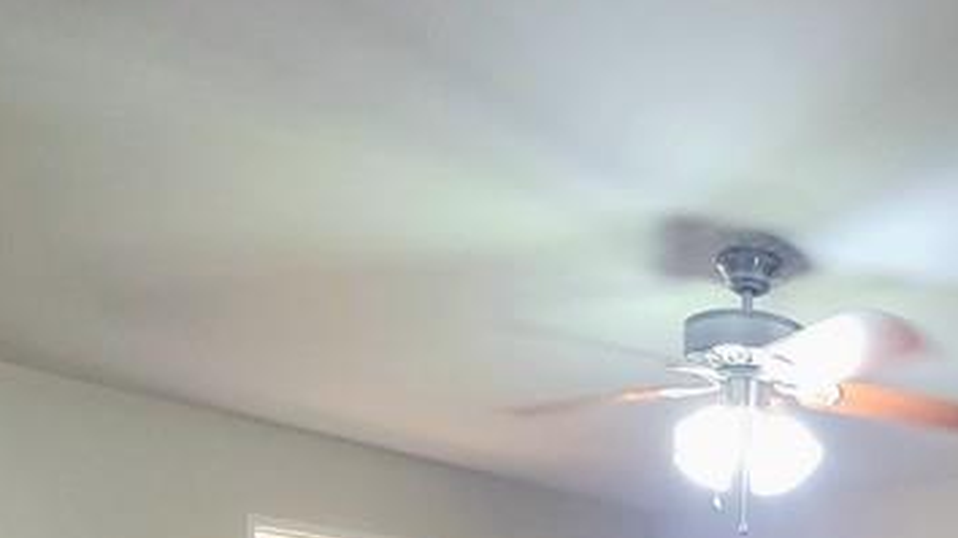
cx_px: 926
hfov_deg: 43.4
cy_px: 838
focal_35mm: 41
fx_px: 1041
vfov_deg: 22.8
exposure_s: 1/30
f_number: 2.2
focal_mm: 2.2
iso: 640
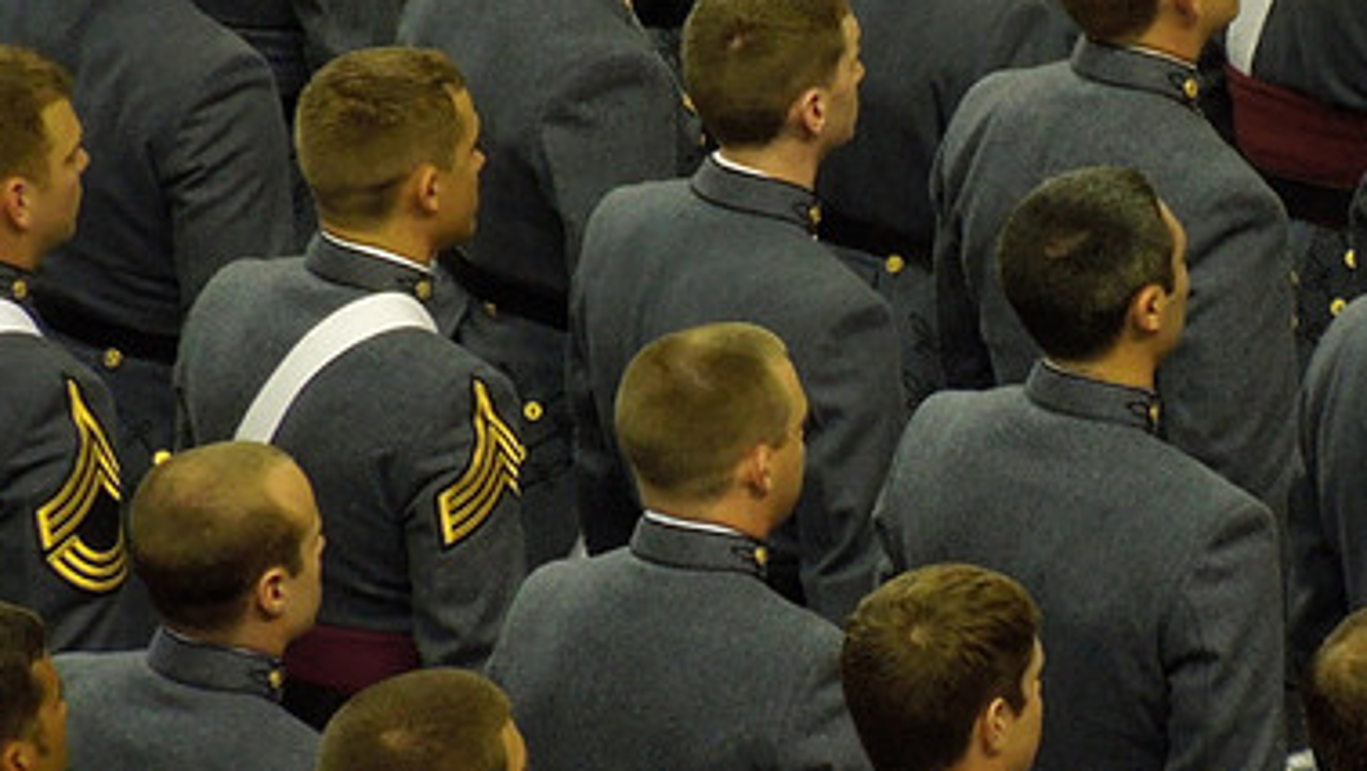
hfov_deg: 4.2
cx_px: 1023
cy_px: 338
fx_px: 18530
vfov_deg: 2.4
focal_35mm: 511
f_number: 5.5
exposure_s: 1/60
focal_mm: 55.1
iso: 800
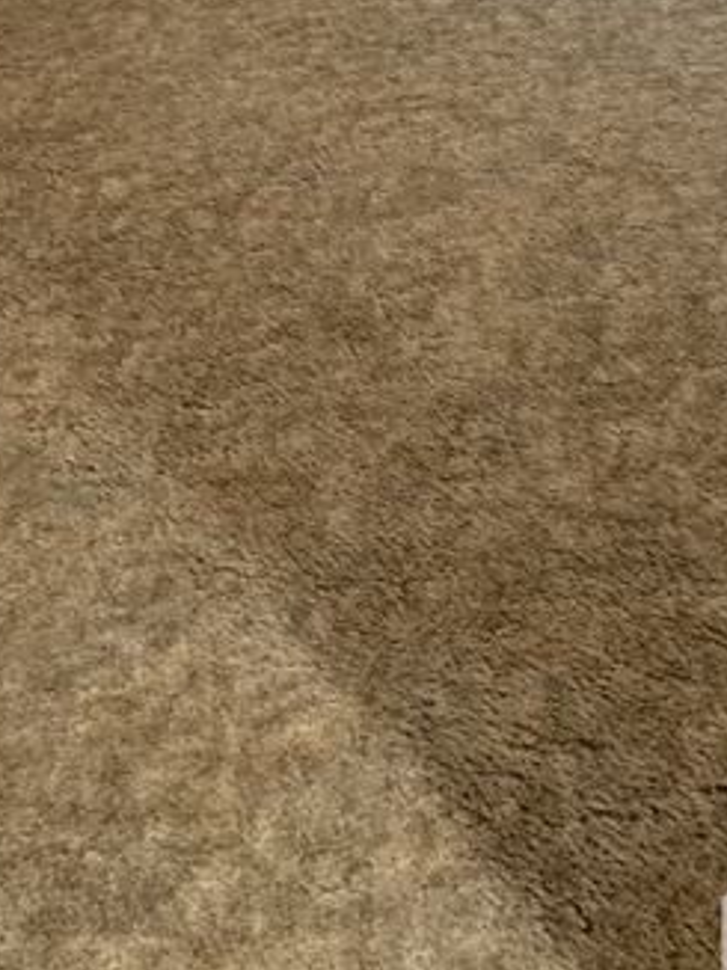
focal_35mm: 53
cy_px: 19
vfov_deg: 33.4
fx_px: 1485
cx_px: 460
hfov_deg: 27.4
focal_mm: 4.25
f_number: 1.8
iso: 250
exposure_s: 1/40
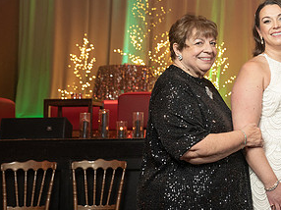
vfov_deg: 15.5
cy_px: 62
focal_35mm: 95
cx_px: 269
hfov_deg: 20.1
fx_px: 771
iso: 2000
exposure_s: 1/100
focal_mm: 48
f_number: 4
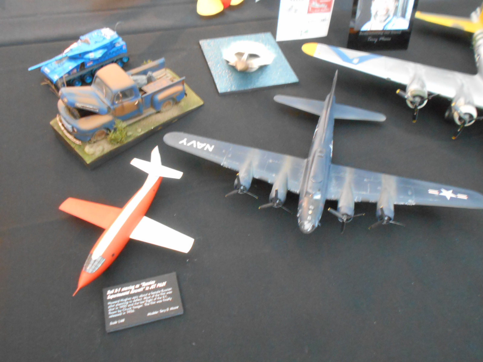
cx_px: 242
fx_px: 391
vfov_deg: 49.7
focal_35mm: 28
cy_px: 181
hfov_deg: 63.4
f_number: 3.4
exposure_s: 1/8
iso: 640
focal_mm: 5.1
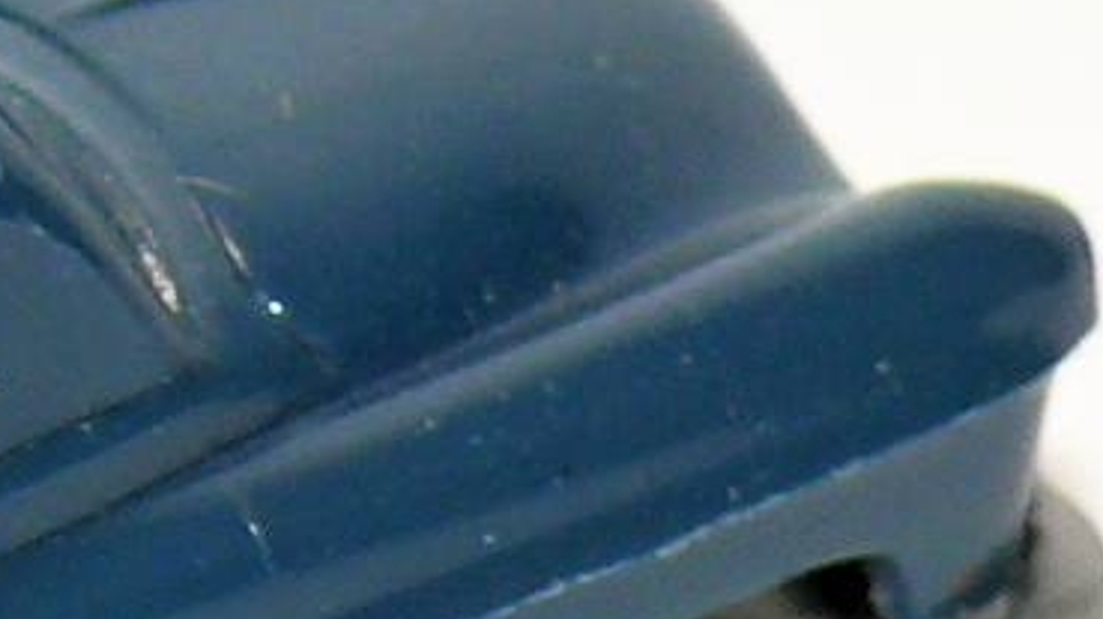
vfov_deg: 1.6
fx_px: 21687
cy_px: 631
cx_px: -613
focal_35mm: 742
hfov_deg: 2.9
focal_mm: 18.6
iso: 100
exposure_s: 1/30
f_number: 4
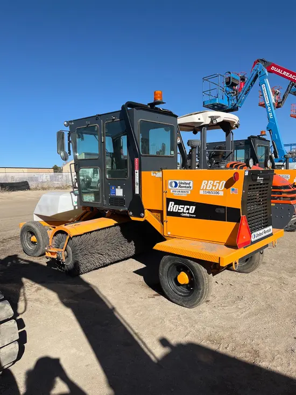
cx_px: 148
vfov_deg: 67.3
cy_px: 198
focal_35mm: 26
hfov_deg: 53.1
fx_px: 296
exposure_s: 1/3876
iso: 50
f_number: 1.6
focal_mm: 5.1
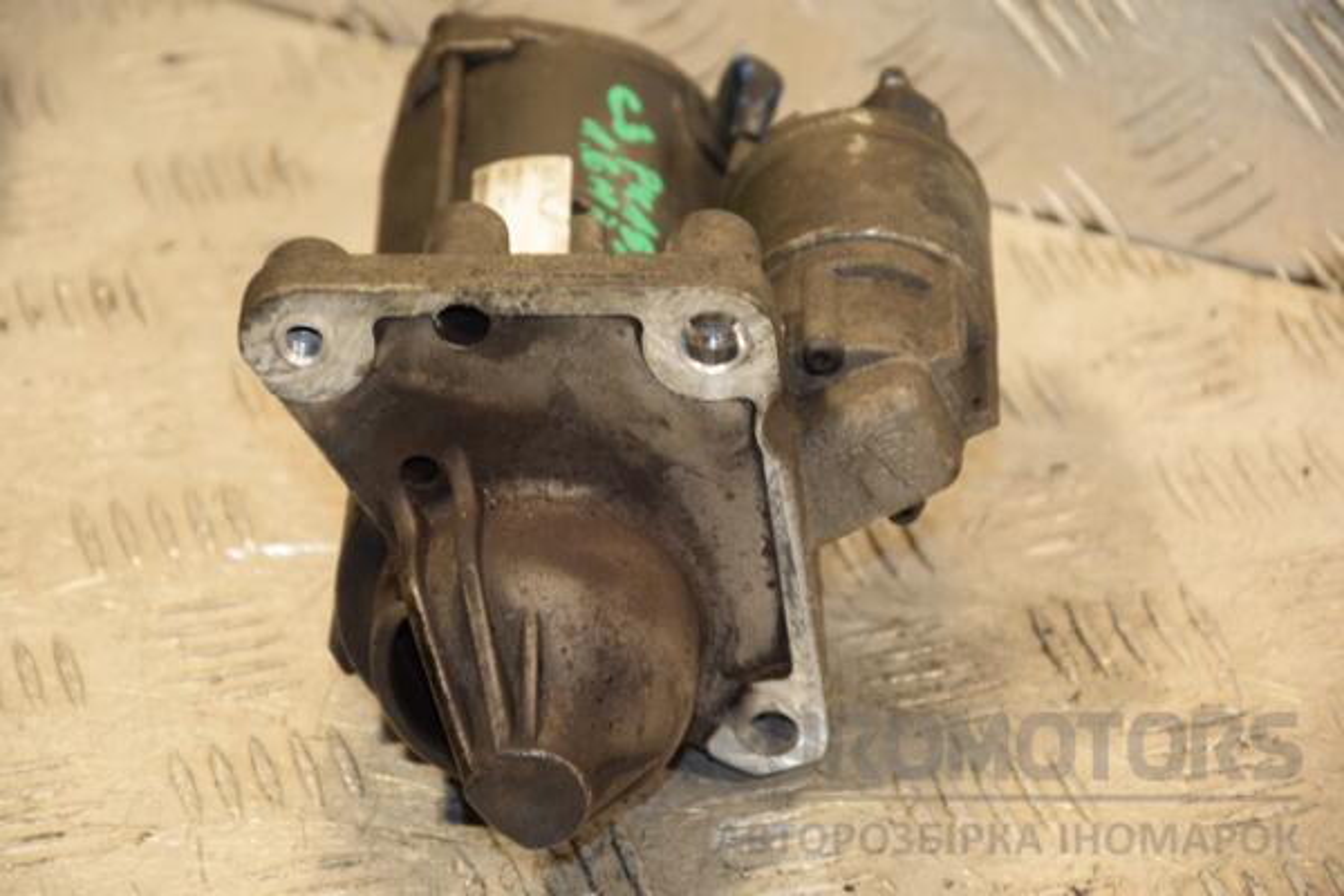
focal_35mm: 158
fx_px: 5880
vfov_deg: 8.7
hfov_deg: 13.0
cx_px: 672
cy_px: 448
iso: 800
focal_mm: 105
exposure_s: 1/100
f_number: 5.6
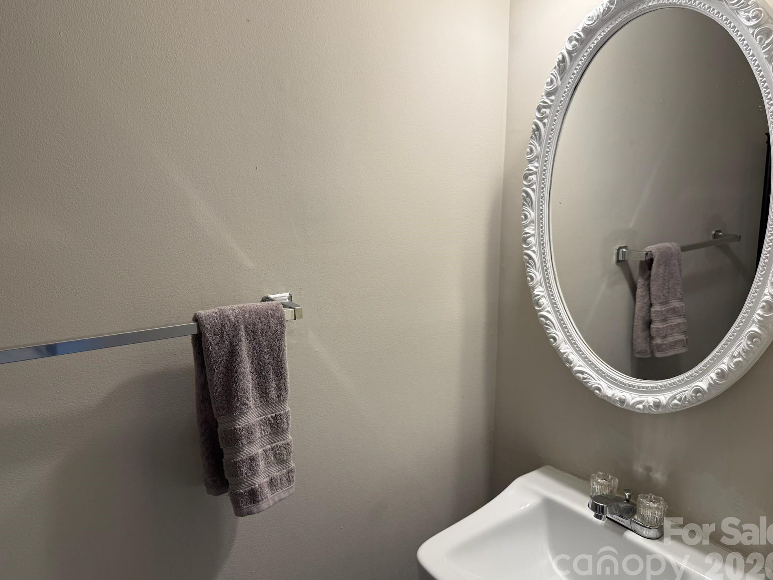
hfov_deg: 69.4
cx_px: 386
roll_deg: -0.4
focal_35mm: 25
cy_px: 293
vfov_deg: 54.9
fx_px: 558
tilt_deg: -10.4
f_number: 1.78
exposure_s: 1/120
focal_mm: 6.76
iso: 100
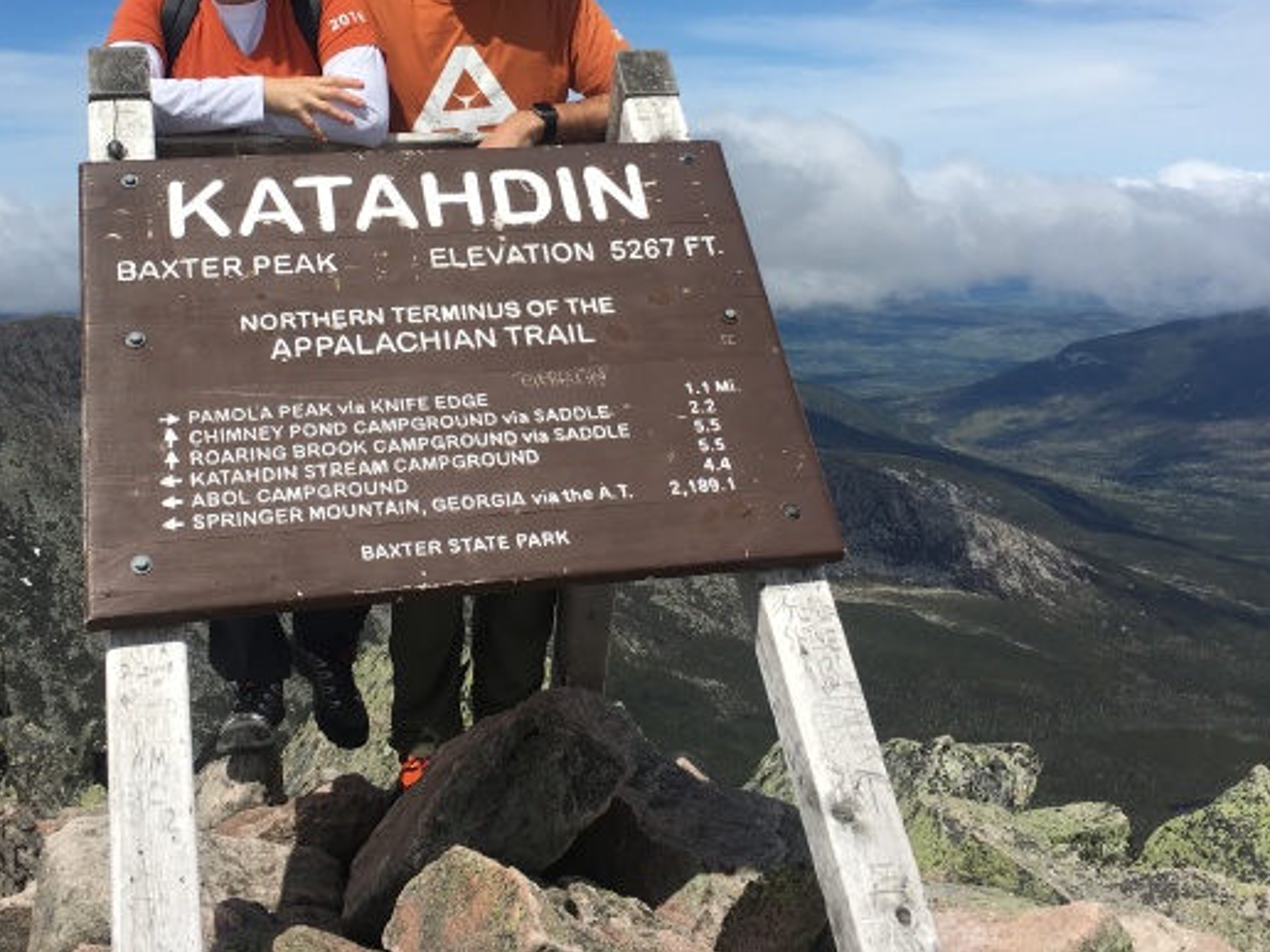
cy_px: 216
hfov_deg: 41.9
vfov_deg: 31.5
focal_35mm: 45
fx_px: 1651
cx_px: 527
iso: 25
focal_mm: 4.15
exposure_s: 1/2849
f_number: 2.2
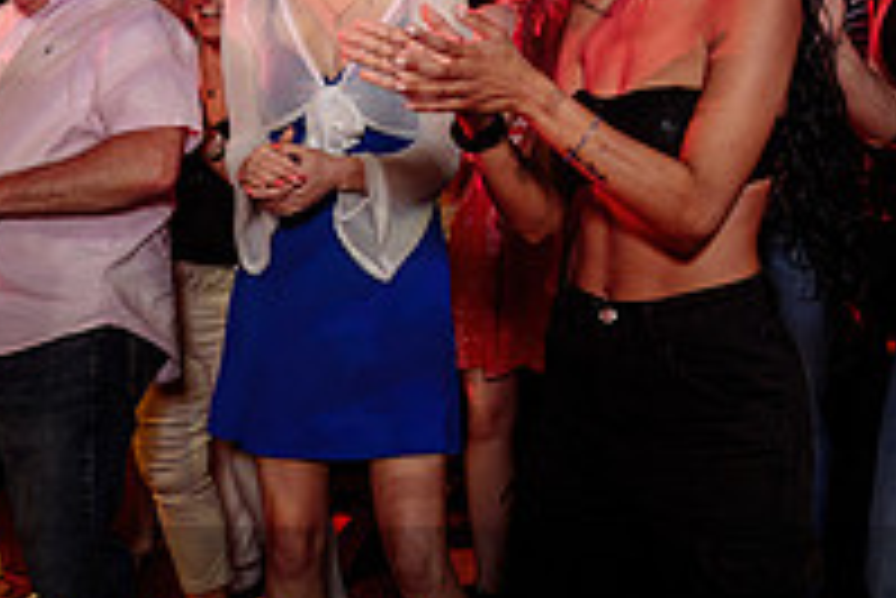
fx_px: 1743
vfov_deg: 19.1
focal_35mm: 70
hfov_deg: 28.8
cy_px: 61
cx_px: 374
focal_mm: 24
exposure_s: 1/100
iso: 800
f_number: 2.8
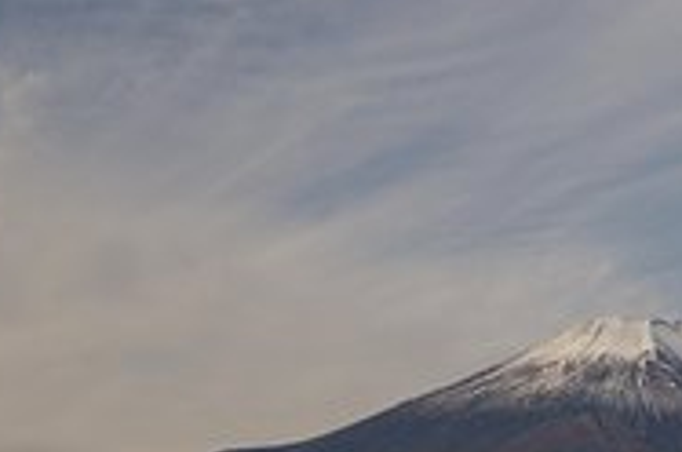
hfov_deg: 18.6
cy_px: 26
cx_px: 704
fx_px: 2024
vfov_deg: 12.6
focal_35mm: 107
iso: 200
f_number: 4
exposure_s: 1/4000
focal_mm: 26
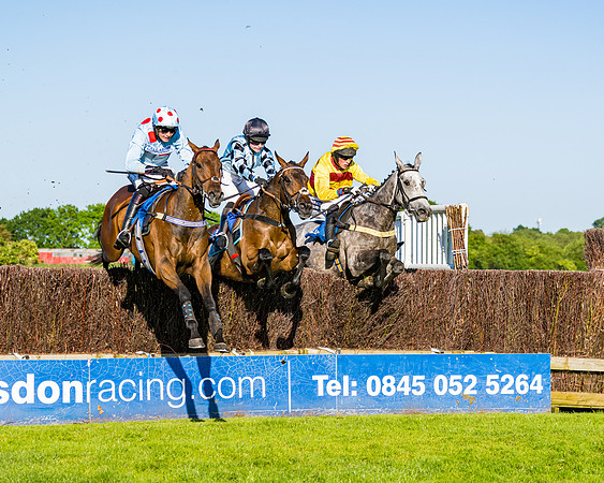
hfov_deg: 15.4
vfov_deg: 12.3
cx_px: 337
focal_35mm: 125
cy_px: 354
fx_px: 2231
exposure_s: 1/2000
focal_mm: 70
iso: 200
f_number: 4
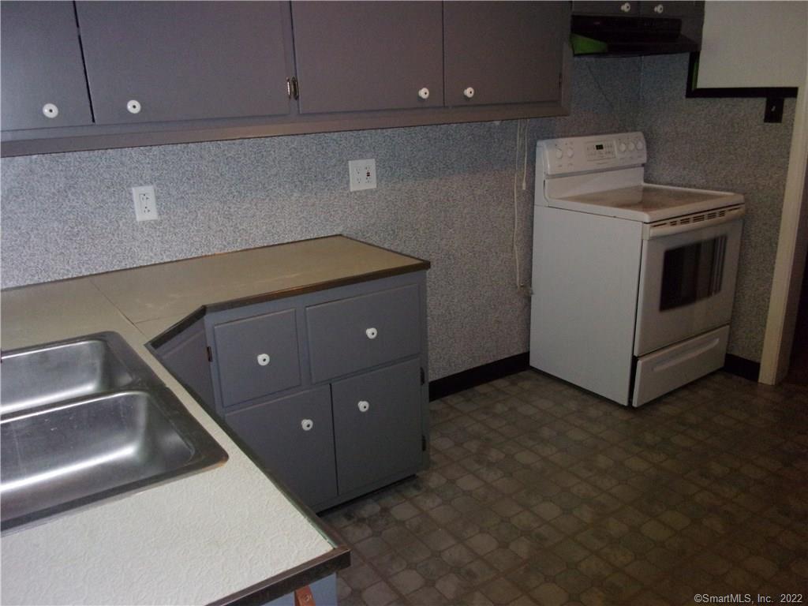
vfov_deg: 49.7
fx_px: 654
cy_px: 303
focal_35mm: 28
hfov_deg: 63.4
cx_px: 404
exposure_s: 1/34
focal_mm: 5.1
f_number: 3.9
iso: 400
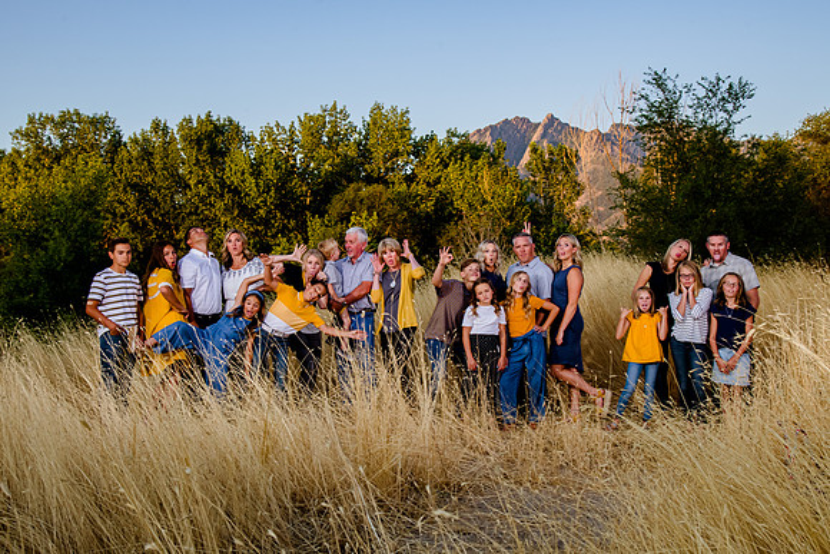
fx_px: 998
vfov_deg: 31.0
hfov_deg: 45.2
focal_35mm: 43
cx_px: 411
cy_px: 300
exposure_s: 1/250
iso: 800
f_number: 10
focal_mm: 38
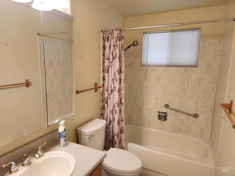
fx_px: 156
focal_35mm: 23
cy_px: 88
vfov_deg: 58.9
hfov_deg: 73.9
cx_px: 118
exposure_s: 1/120
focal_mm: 5.4
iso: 250
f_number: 1.8
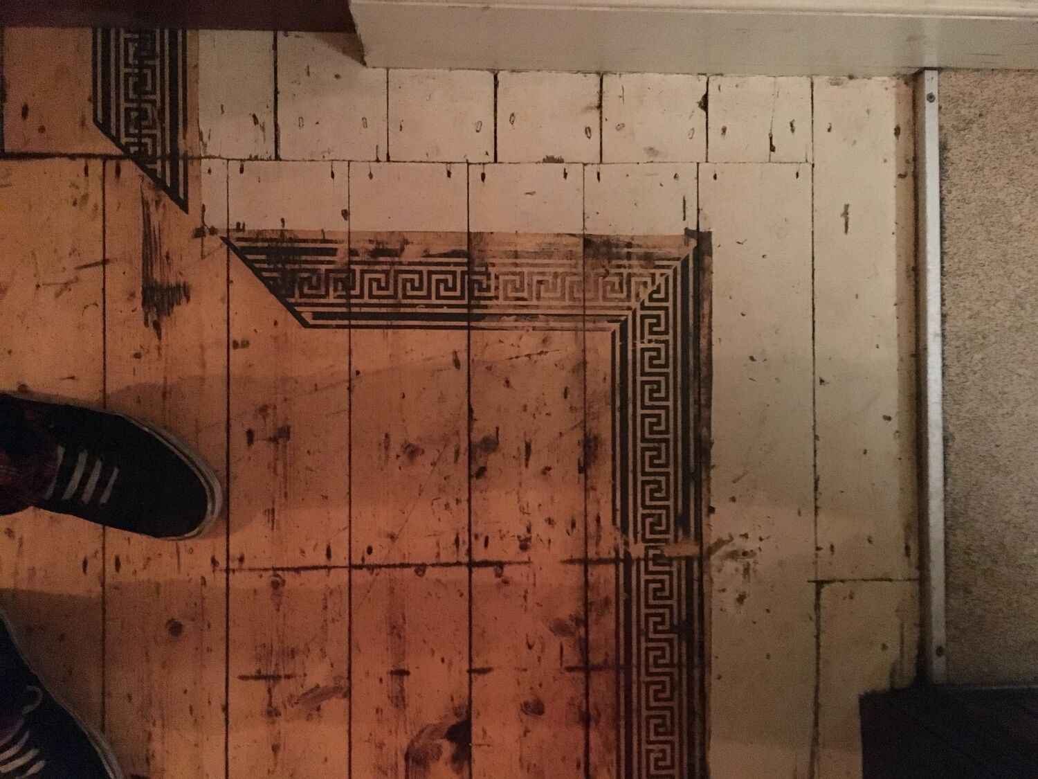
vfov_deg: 48.2
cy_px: 390
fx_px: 870
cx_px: 519
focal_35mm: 29
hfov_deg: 61.7
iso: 1600
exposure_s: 1/17
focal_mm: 4.15
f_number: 2.2
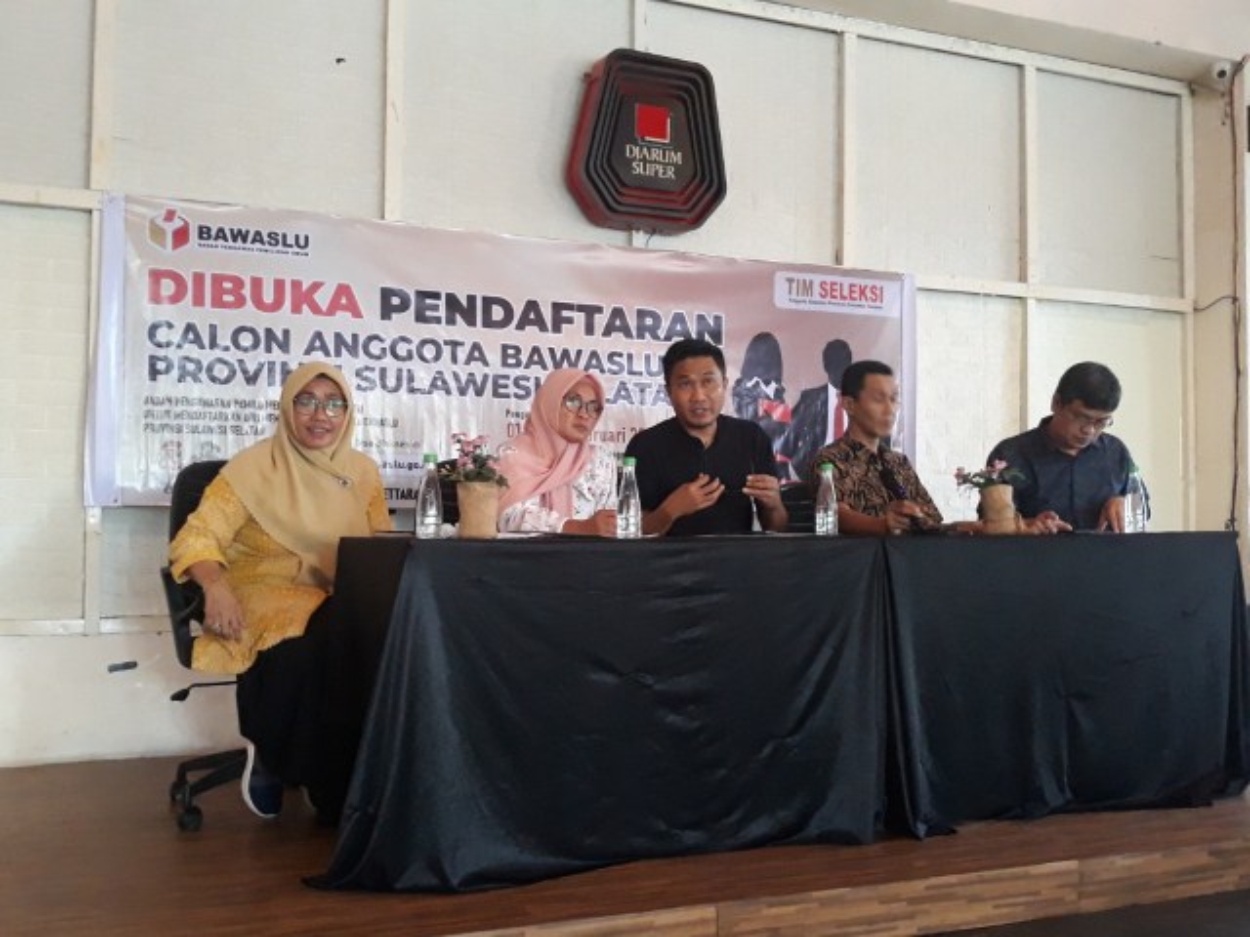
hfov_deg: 65.3
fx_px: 975
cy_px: 468
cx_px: 625
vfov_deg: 51.4
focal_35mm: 27
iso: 320
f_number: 1.7
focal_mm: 3.71
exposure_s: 1/25
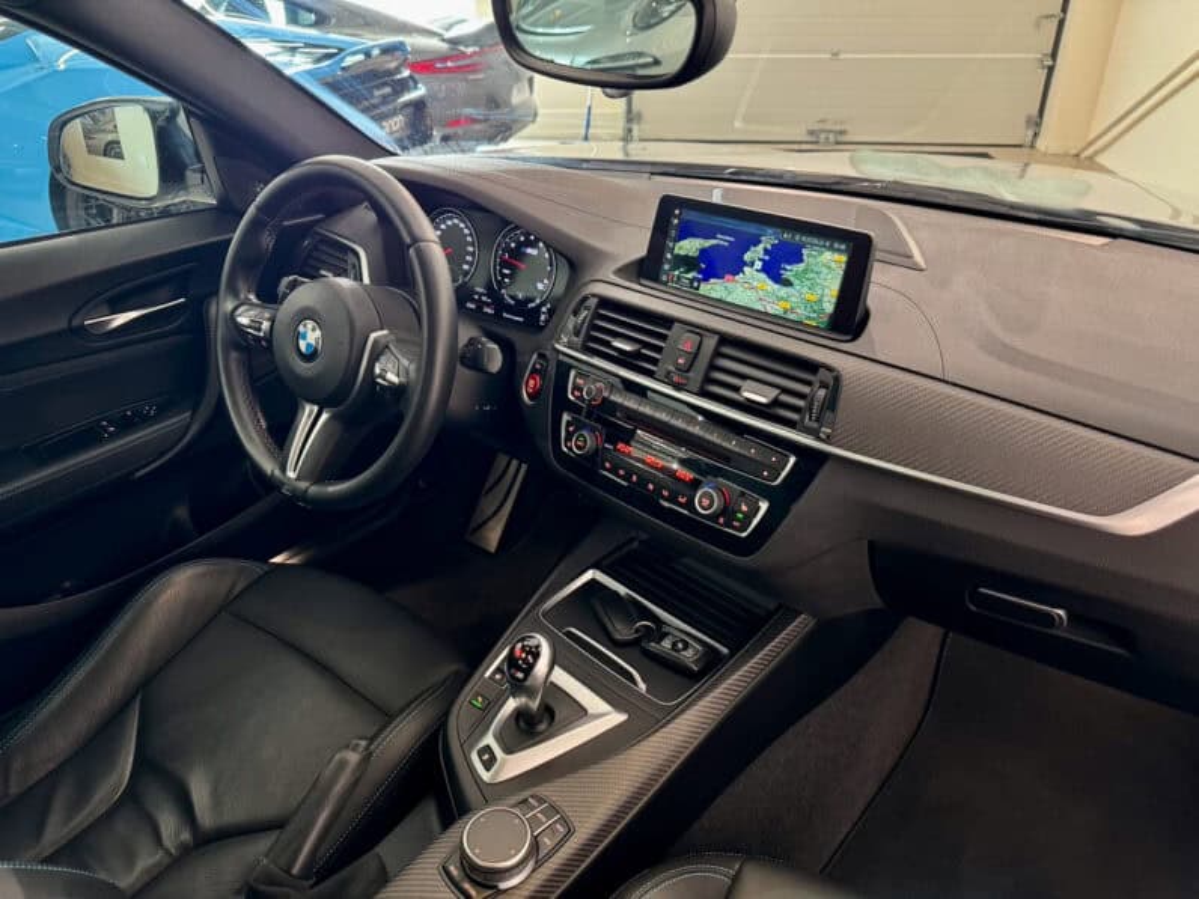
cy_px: 450
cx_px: 600
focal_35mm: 24
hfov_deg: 71.6
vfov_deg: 56.8
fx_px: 831
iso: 320
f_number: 1.8
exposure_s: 1/50
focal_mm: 6.8
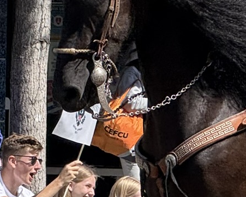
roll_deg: -1.3
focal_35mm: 536
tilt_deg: -0.7
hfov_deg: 3.6
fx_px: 3901
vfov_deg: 2.9
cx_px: 119
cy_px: 75
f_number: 2.8
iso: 64
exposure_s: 1/951
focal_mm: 15.66
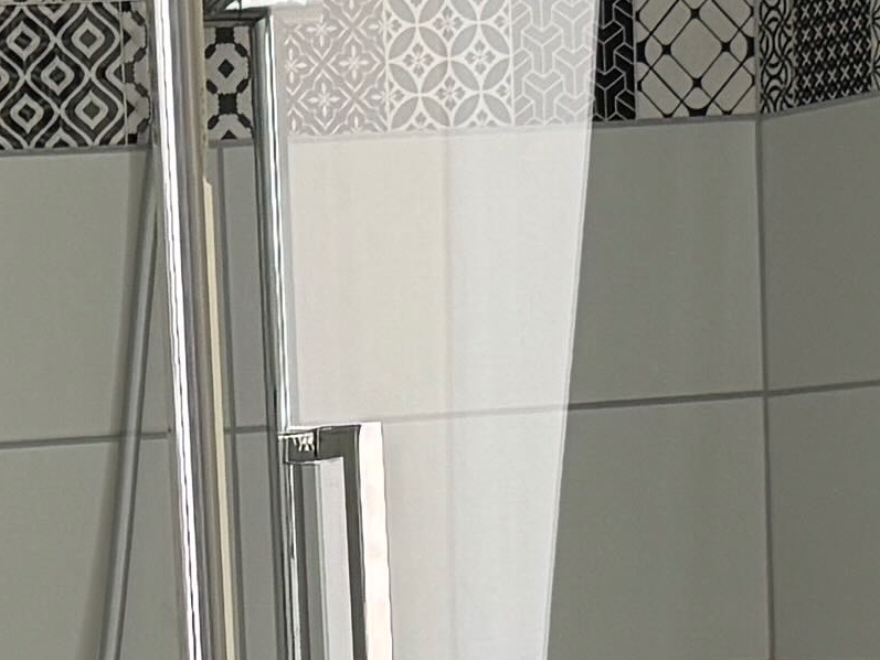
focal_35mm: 172
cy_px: 1130
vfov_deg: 8.4
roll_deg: +4.0
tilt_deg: -7.6
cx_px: -190
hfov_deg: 11.3
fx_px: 4373
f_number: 1.78
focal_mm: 6.76
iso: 200
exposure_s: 1/121
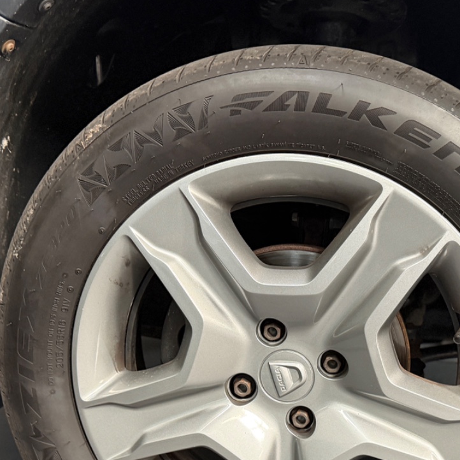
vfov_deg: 35.1
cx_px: 275
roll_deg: -1.4
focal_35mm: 47
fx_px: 707
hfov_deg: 35.9
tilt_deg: -15.7
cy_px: 356
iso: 400
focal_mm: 6.76
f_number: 1.78
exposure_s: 1/50
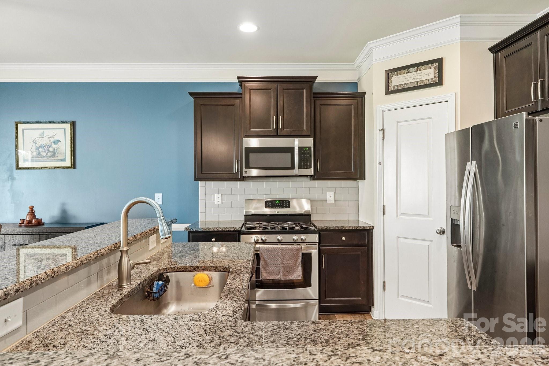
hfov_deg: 70.4
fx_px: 389
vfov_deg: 50.4
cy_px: 183
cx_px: 274
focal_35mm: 26
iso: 400
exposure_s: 1/3.33
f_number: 8
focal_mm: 17
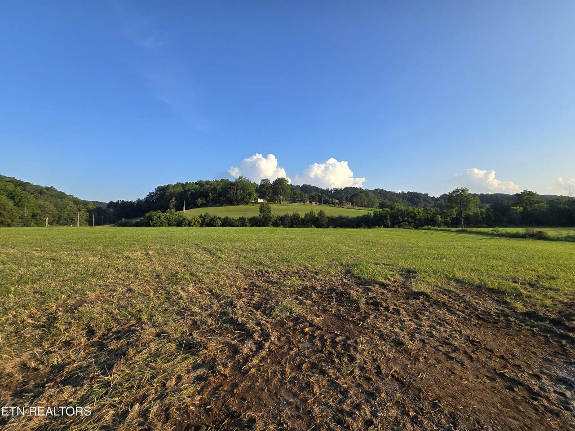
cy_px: 216
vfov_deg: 89.9
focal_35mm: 13
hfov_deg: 106.2
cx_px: 288
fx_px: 216
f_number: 2.2
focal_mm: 2.2
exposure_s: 1/939
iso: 50
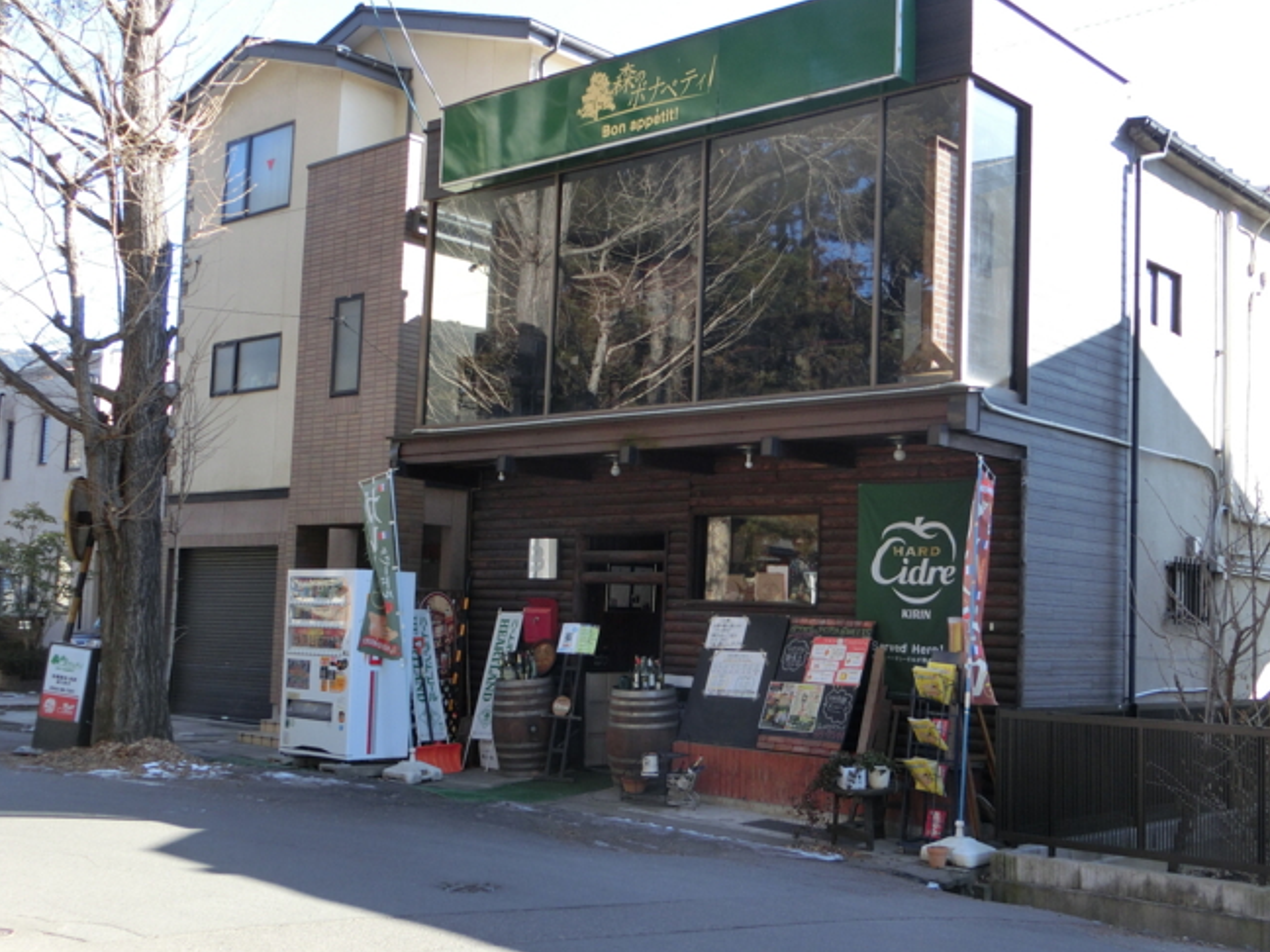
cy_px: 484
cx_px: 672
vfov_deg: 34.3
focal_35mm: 42
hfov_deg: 44.8
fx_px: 1541
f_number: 3.9
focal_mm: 6
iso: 80
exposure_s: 1/125
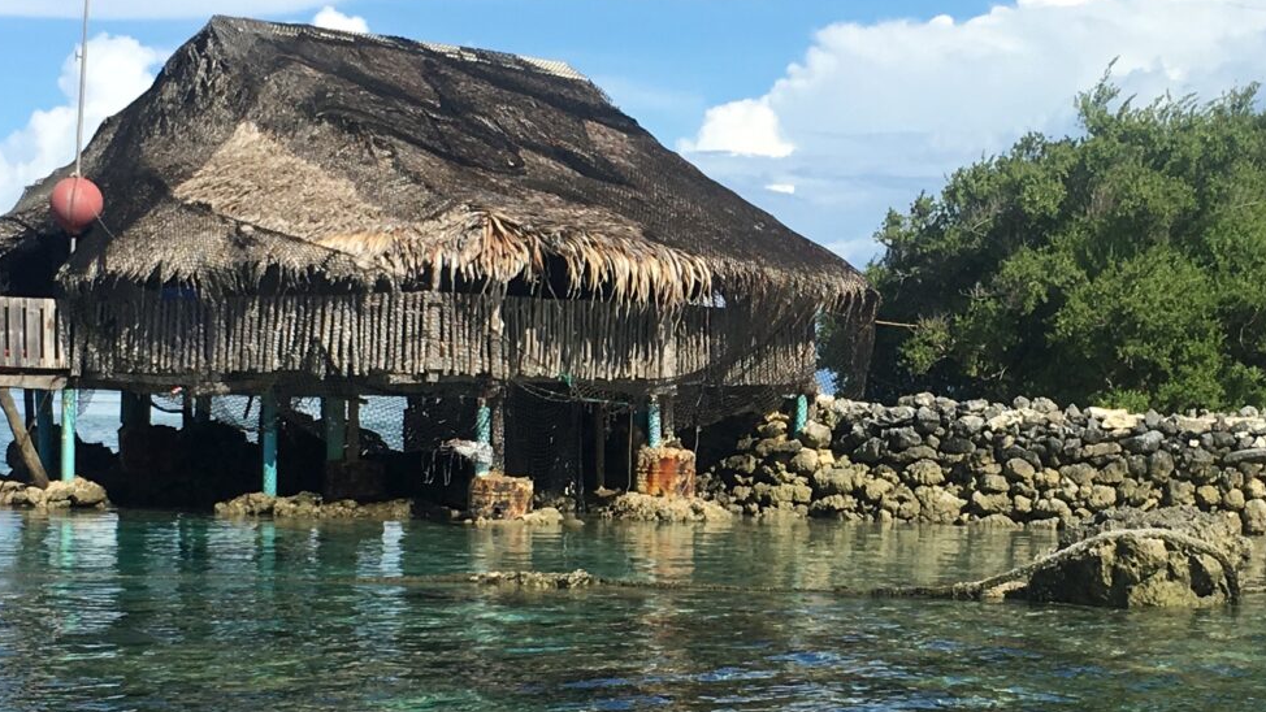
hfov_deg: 25.4
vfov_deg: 14.5
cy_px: 469
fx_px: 2786
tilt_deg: -1.3
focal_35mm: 83
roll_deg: -1.3
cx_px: 877
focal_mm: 4.15
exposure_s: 1/1876
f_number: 2.2
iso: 25
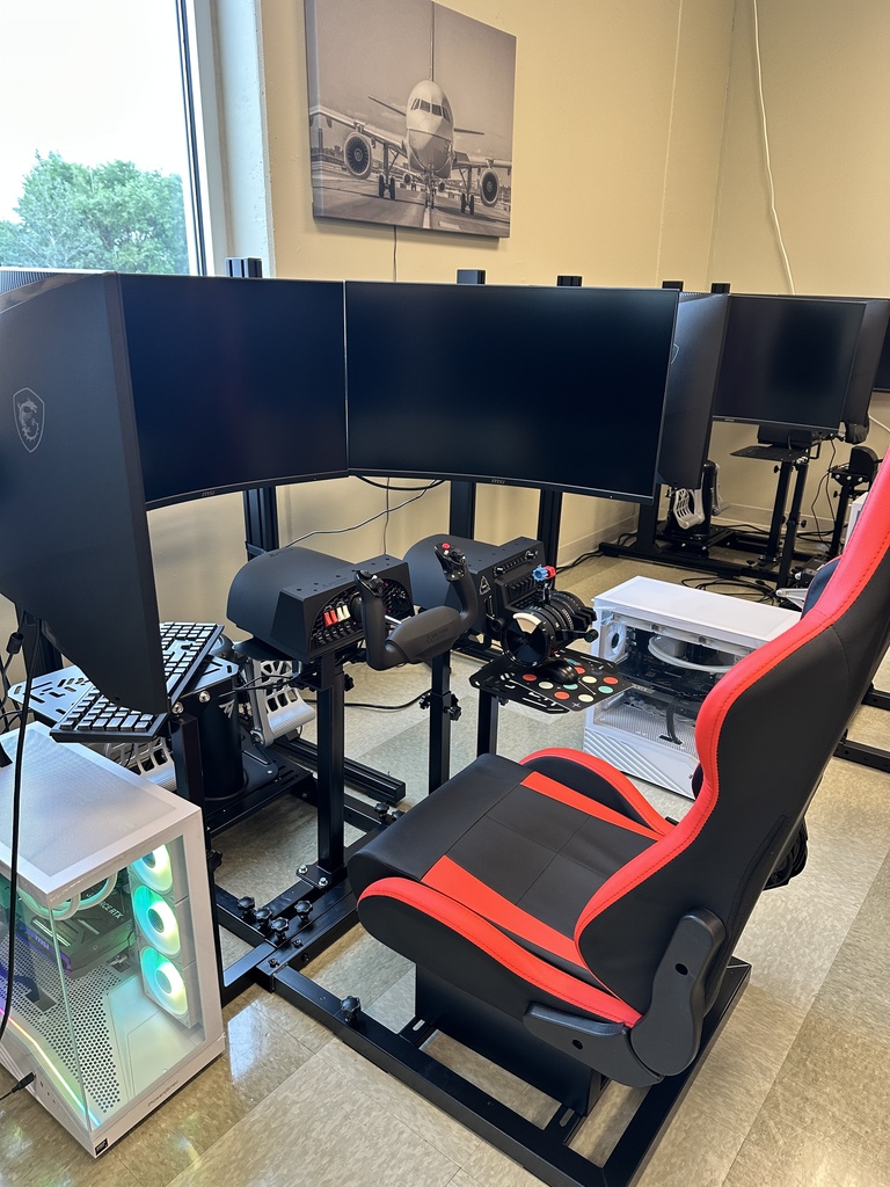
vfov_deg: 71.6
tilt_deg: -19.4
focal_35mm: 24
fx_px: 823
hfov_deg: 56.8
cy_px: 594
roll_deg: -0.6
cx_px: 445
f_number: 1.78
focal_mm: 6.86
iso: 160
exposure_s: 1/60
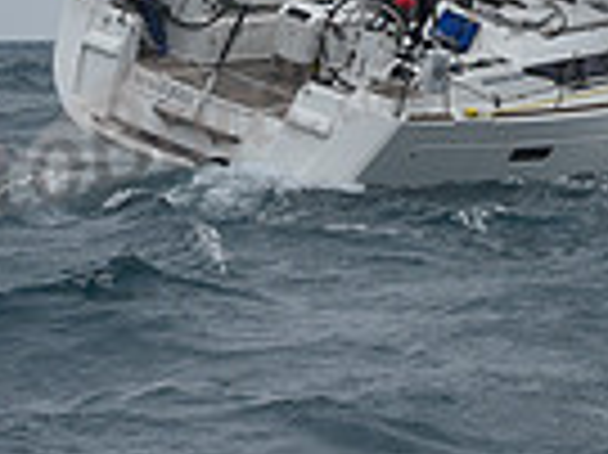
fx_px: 5072
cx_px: 669
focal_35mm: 289
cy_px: -602
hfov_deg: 6.8
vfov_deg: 5.0
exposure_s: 1/800
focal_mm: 70
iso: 250
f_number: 8
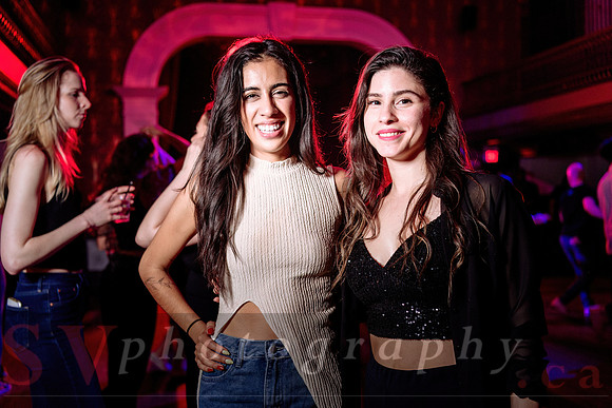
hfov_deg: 50.7
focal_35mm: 38
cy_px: 204
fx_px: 646
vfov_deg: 35.1
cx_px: 306
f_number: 2.8
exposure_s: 1/80
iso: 1000
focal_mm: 38
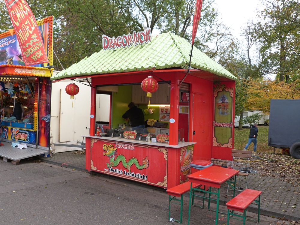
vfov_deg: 48.2
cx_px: 150
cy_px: 112
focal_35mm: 29
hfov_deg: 61.7
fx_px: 251
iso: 100
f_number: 3.6
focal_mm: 5
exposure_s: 1/100
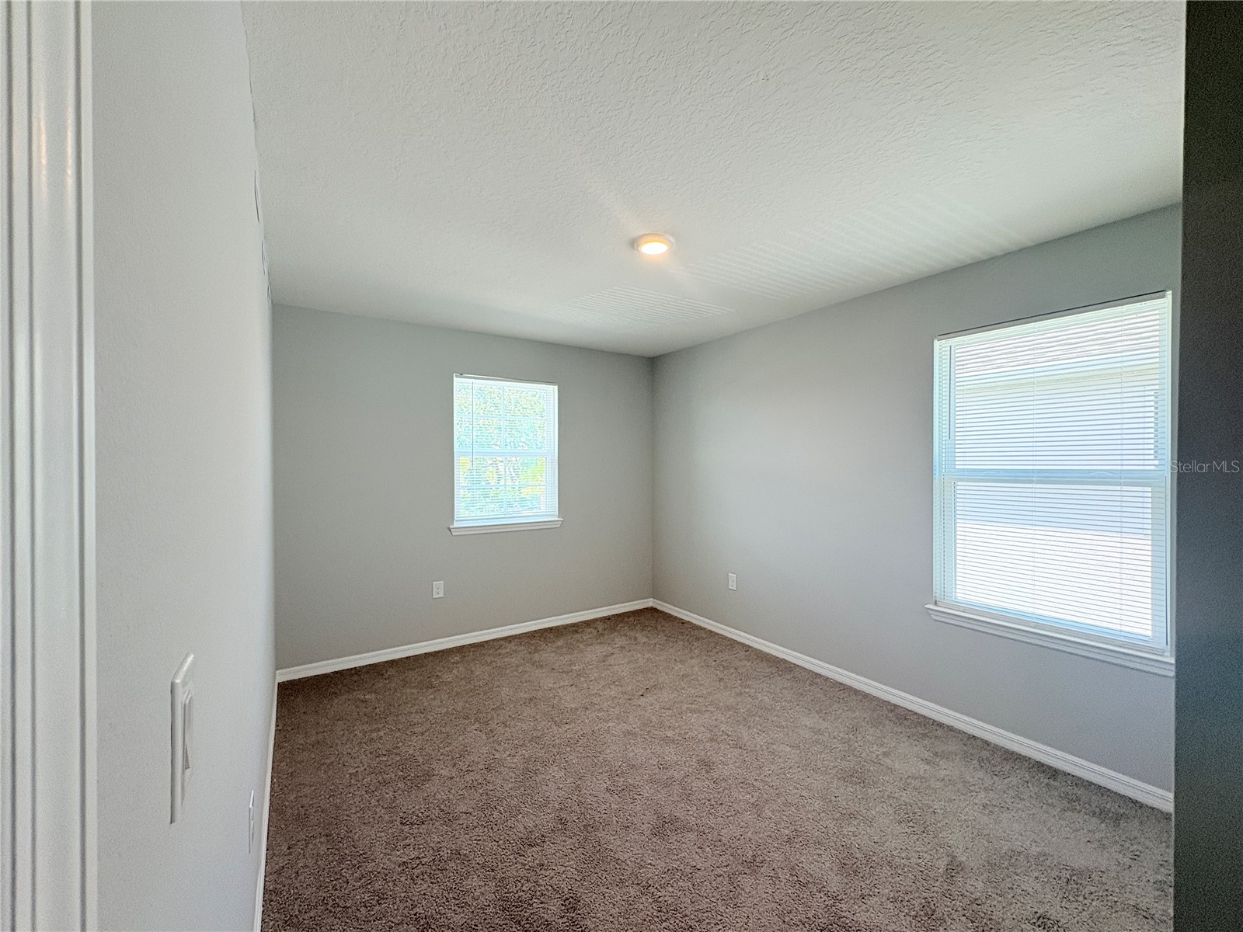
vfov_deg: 85.7
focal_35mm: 14
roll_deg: +0.6
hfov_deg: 102.1
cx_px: 622
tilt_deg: -0.3
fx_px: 503
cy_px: 466
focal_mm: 2.22
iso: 100
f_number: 2.2
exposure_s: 1/120
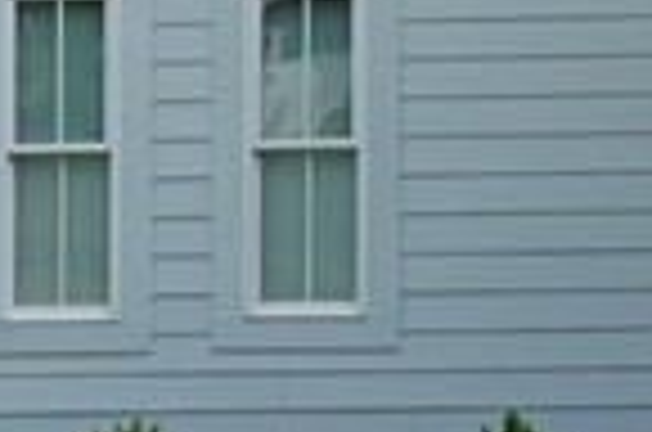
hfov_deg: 6.1
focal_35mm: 315
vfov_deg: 4.3
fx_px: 5692
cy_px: -425
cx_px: 1841
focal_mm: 28
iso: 100
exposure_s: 1/160
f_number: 10
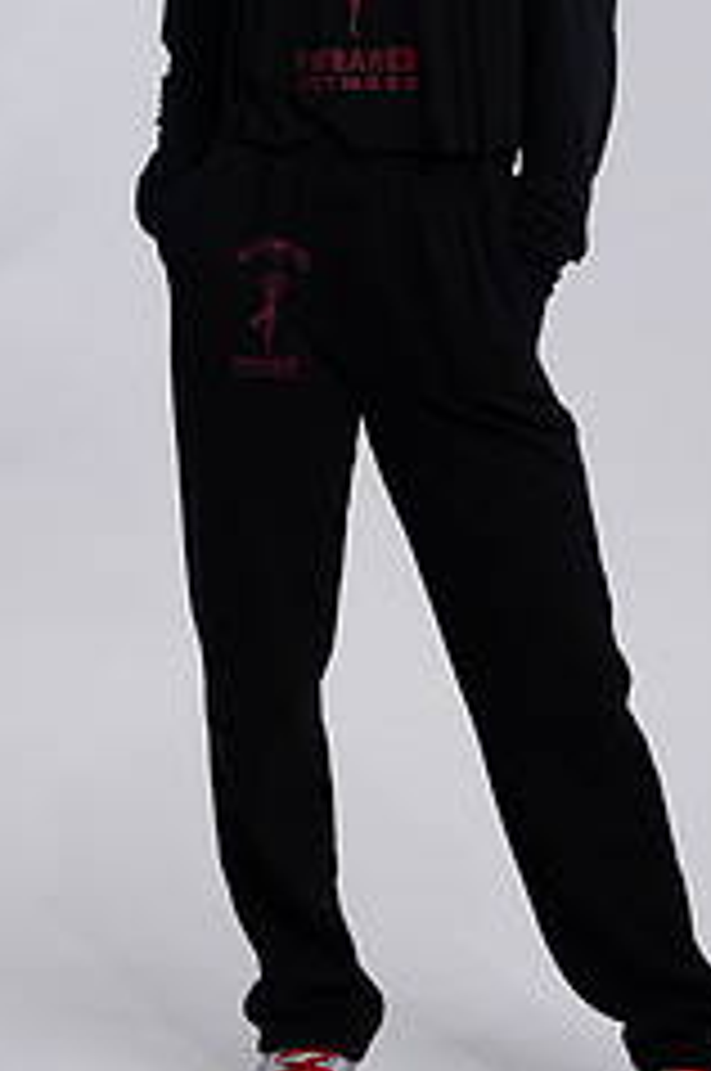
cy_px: 252
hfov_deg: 8.5
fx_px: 4783
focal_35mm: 161
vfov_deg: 12.7
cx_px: 446
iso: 125
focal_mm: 85
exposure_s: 1/125
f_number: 4
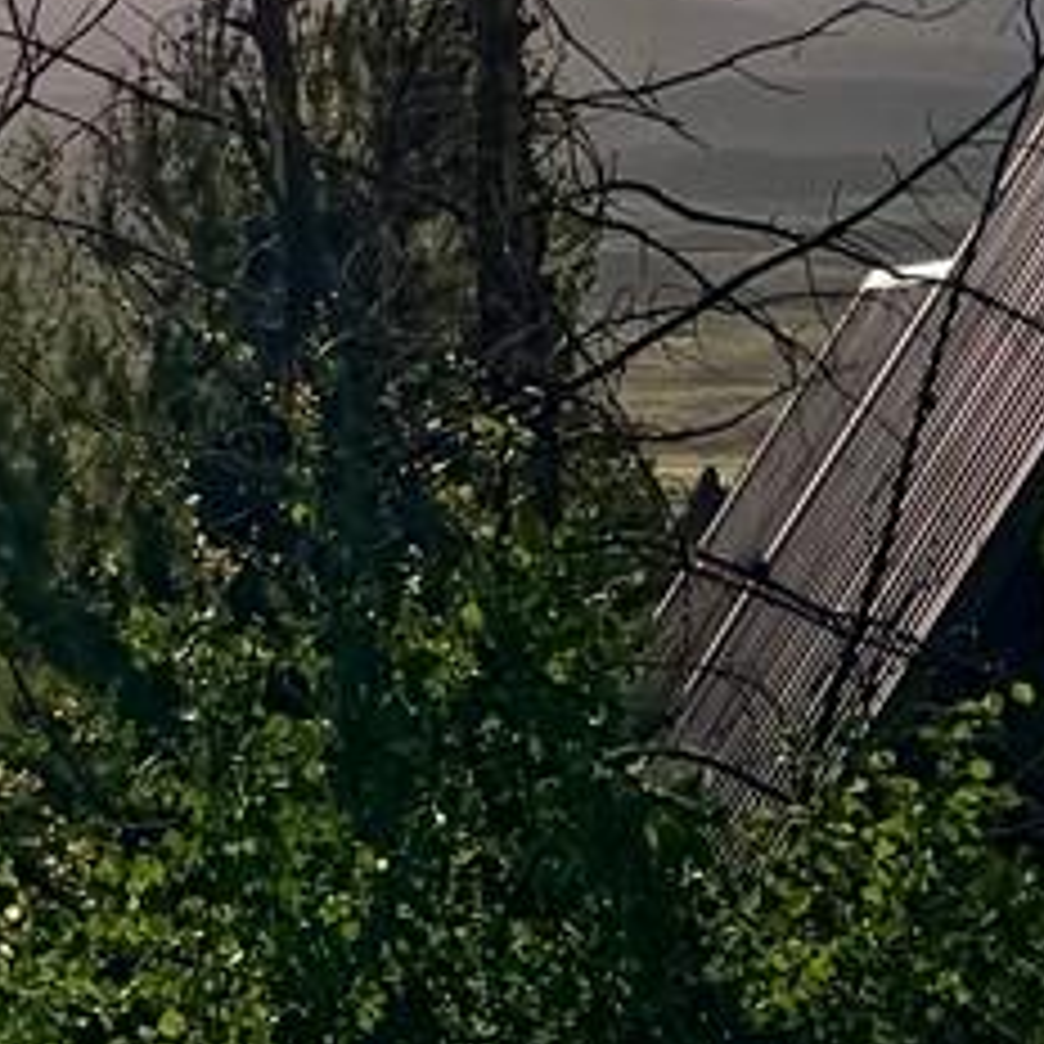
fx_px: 4982
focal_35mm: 146
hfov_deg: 11.3
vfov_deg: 11.8
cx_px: -742
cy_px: -36
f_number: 1.78
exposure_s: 1/17544
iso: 80
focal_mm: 6.76
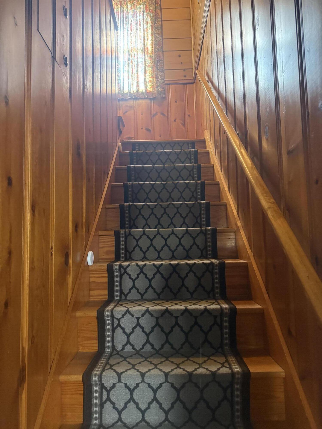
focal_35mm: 24
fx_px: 298
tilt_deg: +5.5
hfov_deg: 56.8
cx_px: 161
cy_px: 214
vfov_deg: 71.6
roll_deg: +0.6
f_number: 1.78
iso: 800
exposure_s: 1/30
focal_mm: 6.76
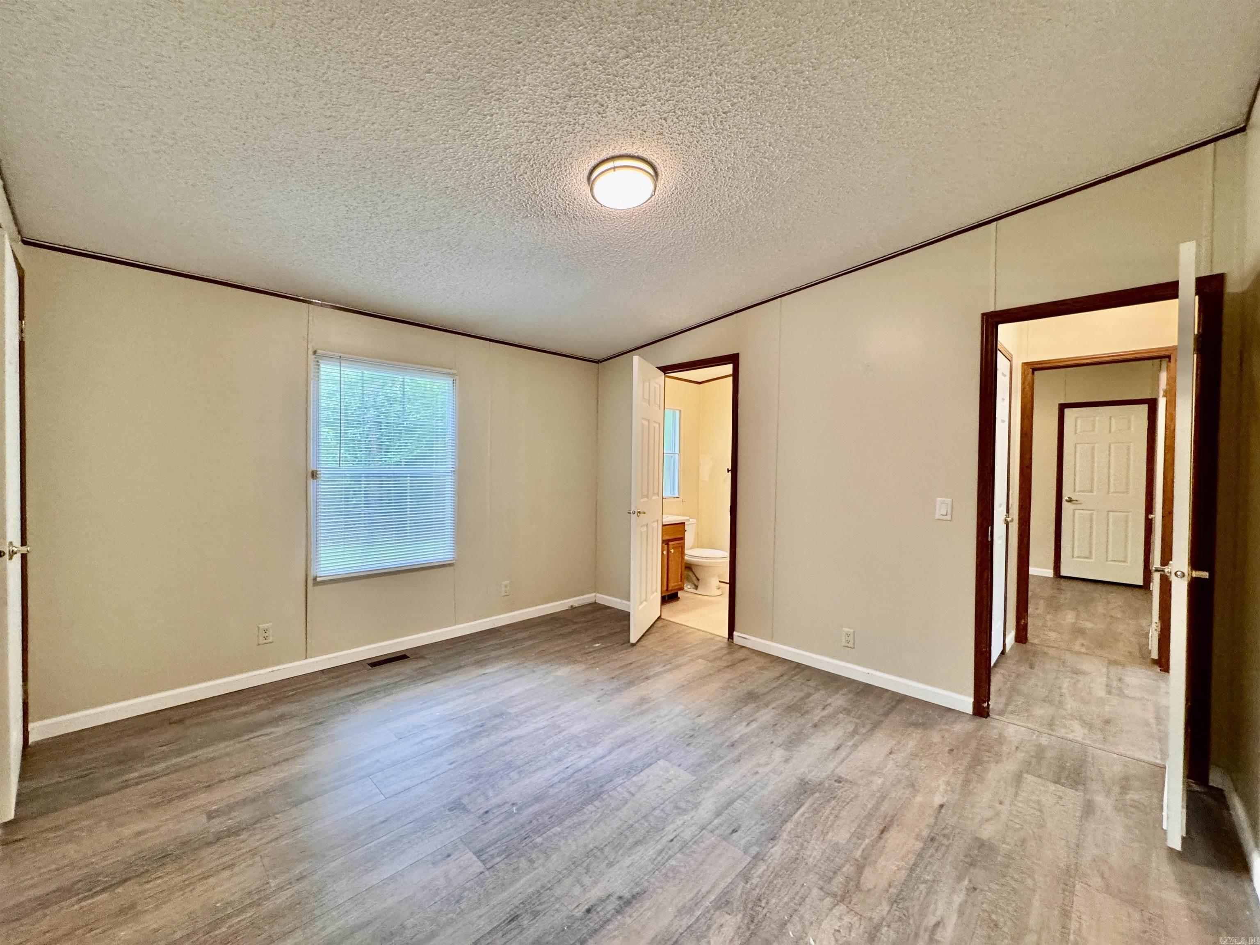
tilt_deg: -1.8
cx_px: 630
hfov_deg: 102.1
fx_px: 510
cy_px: 472
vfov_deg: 85.7
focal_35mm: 14
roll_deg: -0.3
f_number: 2.2
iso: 250
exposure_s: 1/120
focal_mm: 2.22
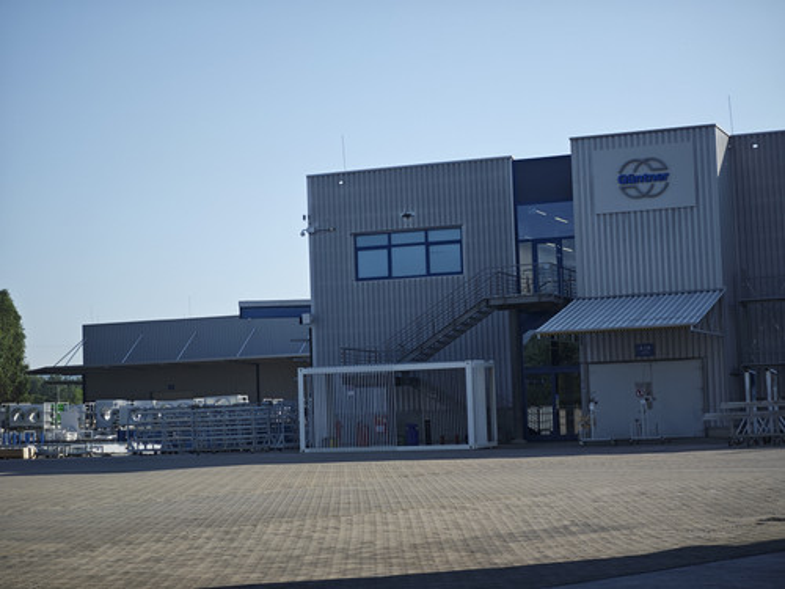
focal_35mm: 75
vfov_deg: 19.6
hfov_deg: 26.0
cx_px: 392
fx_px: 1701
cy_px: 294
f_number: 2
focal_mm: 10
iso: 125
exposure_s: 1/810
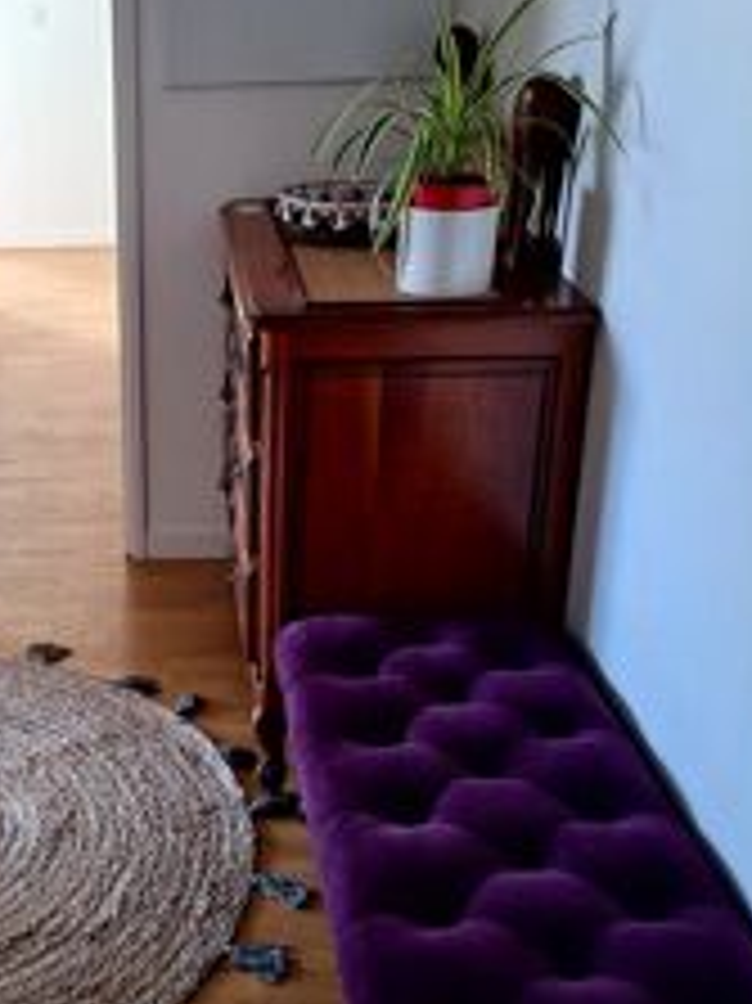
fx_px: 1276
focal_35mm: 44
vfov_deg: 43.0
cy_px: 502
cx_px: 90
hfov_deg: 31.5
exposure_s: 1/25
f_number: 1.8
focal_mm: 5.54
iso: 250
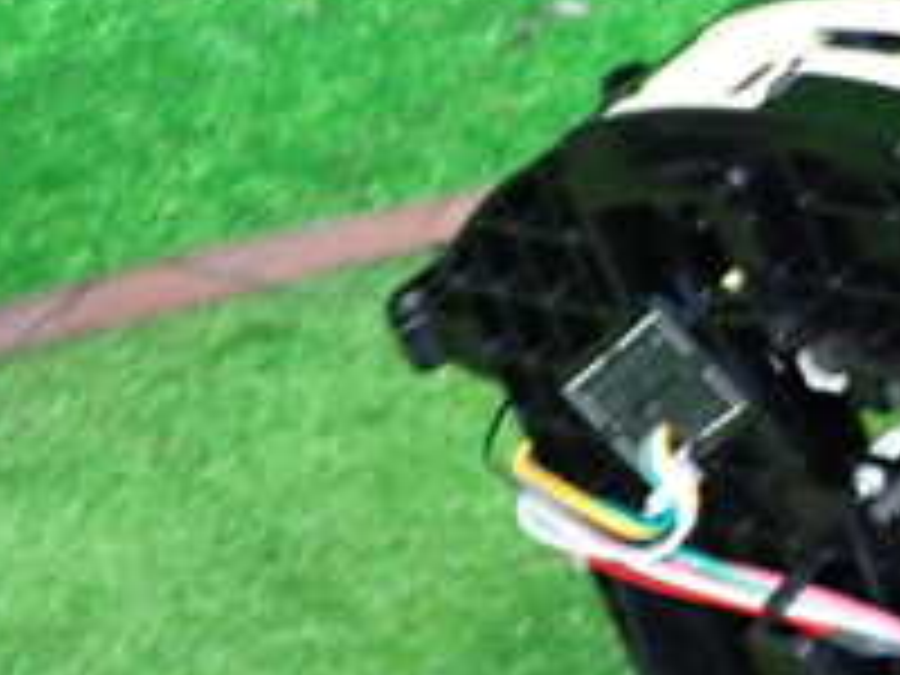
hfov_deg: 19.8
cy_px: 297
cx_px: 1220
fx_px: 2340
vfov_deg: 16.4
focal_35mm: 90
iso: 800
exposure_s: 1/30
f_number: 2.3
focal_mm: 5.4
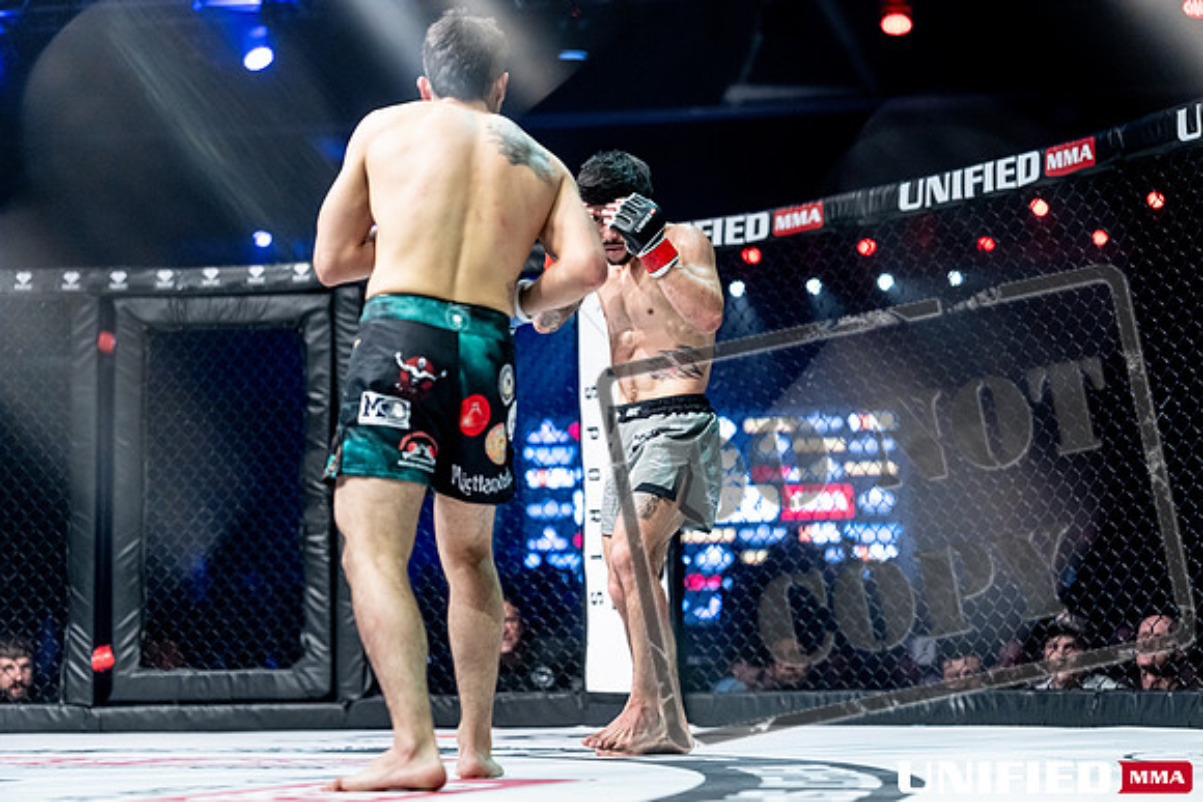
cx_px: 602
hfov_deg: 32.4
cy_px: 401
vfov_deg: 21.9
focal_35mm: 62
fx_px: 2072
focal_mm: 62
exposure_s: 1/1000
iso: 3200
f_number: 2
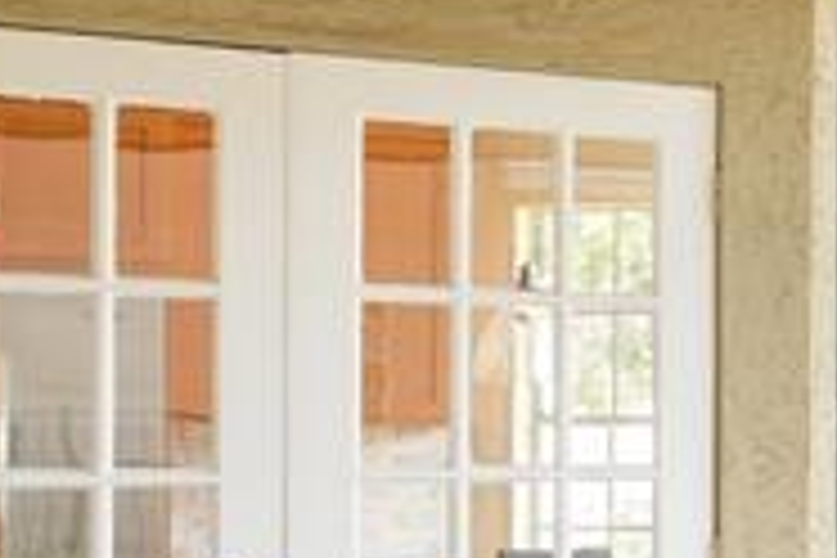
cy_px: 392
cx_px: 1660
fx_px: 2046
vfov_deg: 15.5
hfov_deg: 17.1
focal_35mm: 88
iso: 100
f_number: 5.6
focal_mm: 16
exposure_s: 1/80
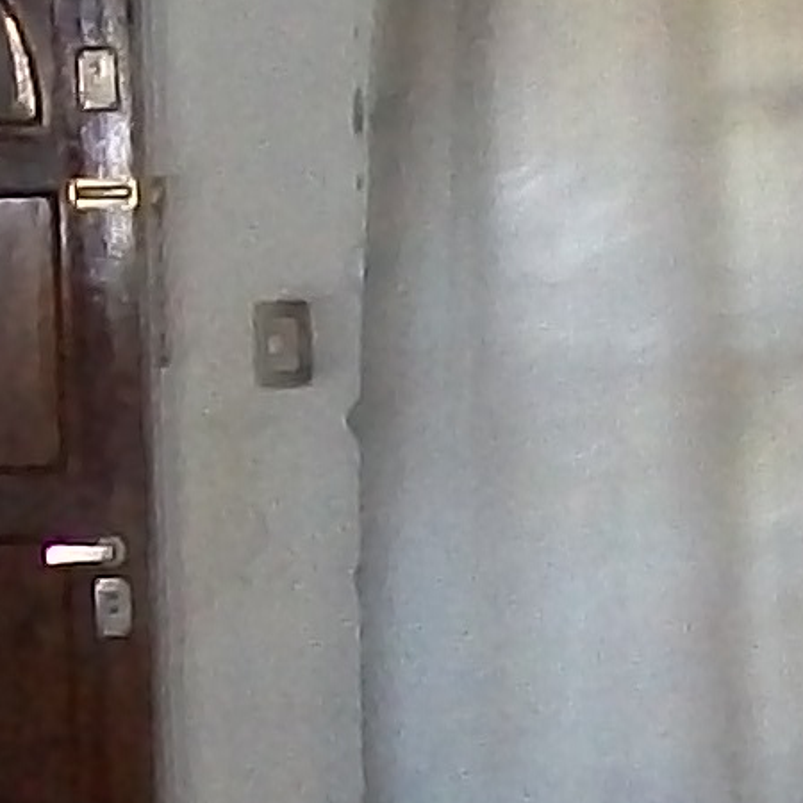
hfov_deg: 7.5
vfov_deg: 7.4
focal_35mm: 231
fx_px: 6063
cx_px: 1101
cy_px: 1233
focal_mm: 6
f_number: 2.7
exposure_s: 1/30
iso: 240
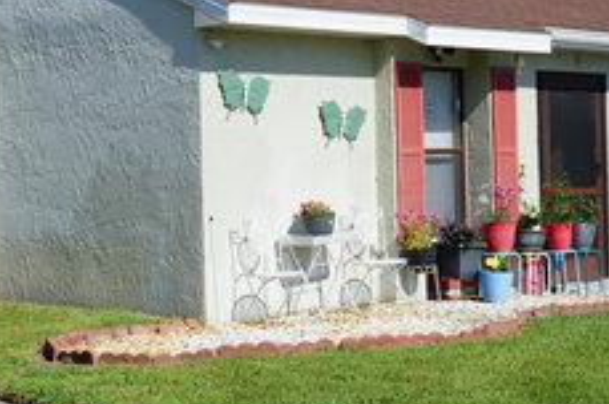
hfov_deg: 24.2
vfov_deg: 16.2
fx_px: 1419
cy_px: 189
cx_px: 226
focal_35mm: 84
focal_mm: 40
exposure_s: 1/320
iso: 100
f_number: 11
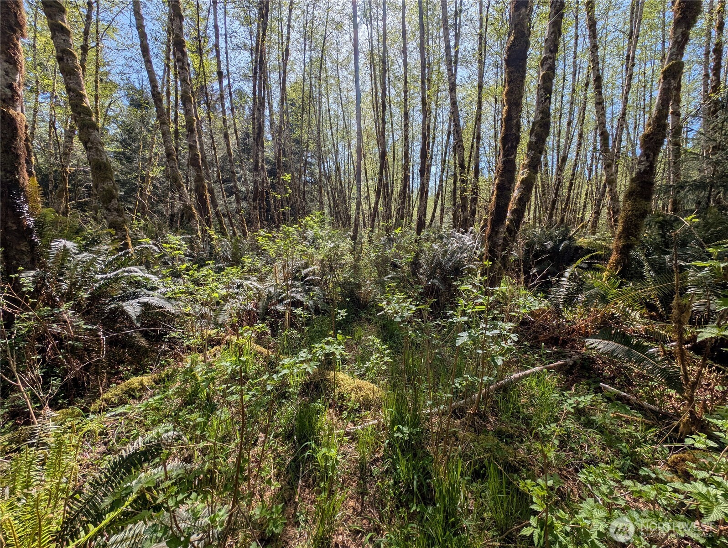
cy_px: 274
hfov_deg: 110.5
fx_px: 253
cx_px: 364
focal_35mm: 12
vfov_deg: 94.6
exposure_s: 1/786
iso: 38
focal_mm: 2.23
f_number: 1.95
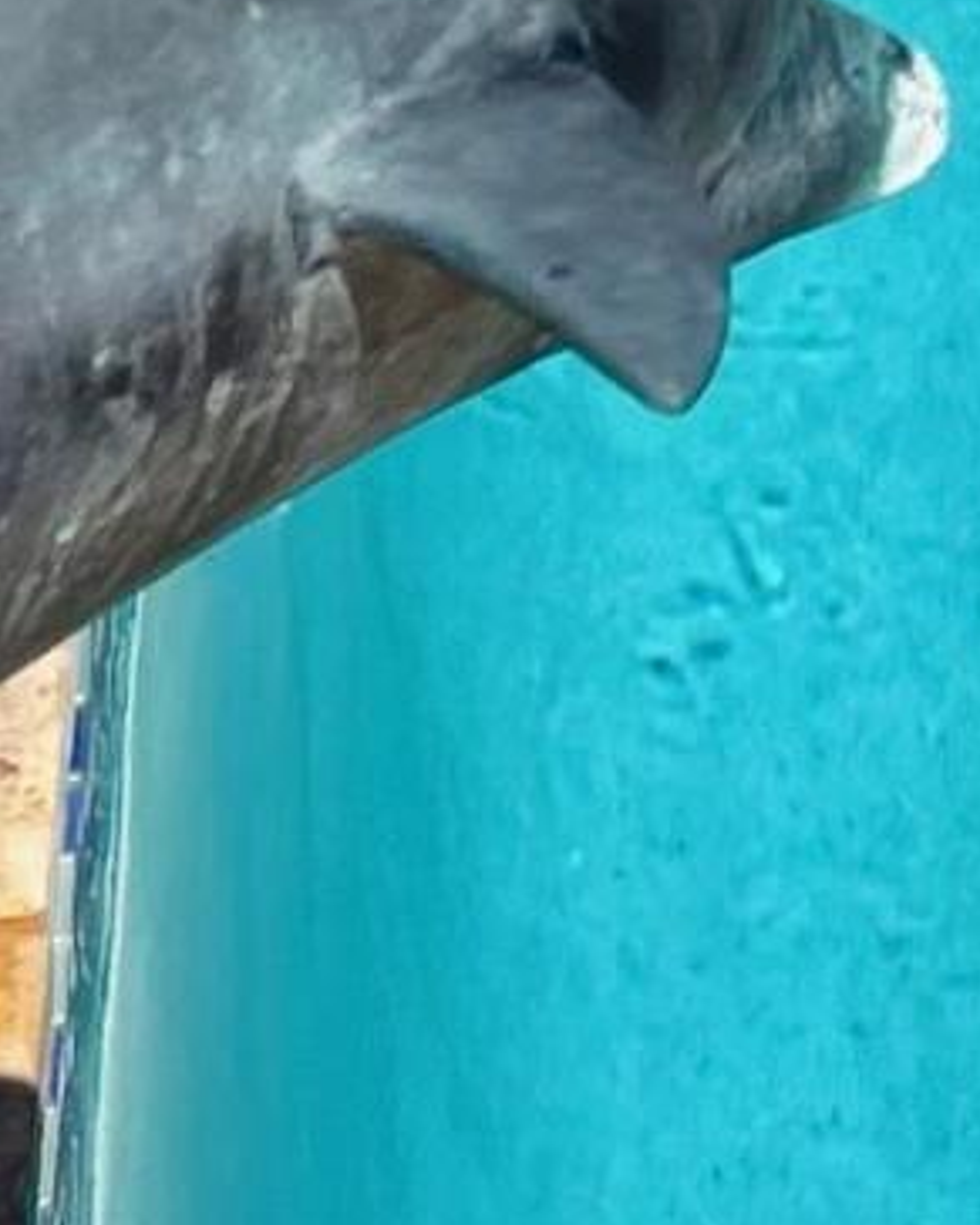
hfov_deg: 7.4
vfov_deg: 8.3
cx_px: 1990
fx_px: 7290
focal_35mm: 201
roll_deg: +0.6
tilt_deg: -8.9
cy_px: -2342
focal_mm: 4.2
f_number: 1.6
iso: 32
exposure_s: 1/5814
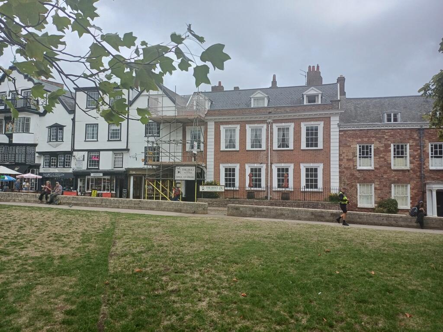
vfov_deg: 54.9
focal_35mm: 25
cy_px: 166
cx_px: 222
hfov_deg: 69.4
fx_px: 320
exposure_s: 1/694
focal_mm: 4.65
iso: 50
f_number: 1.8
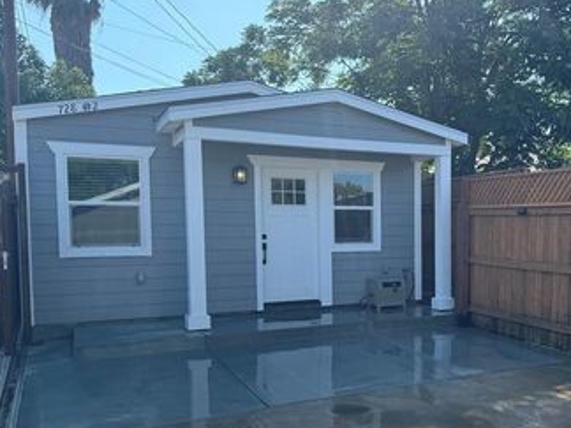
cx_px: 405
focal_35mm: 37
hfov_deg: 48.8
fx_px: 610
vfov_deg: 38.5
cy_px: 263
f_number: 1.78
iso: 80
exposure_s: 1/1980
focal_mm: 6.76
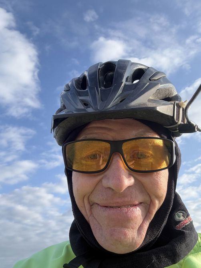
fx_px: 232
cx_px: 100
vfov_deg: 60.0
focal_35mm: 30
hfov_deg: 46.8
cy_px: 134
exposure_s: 1/462
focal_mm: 2.69
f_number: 1.9
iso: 40
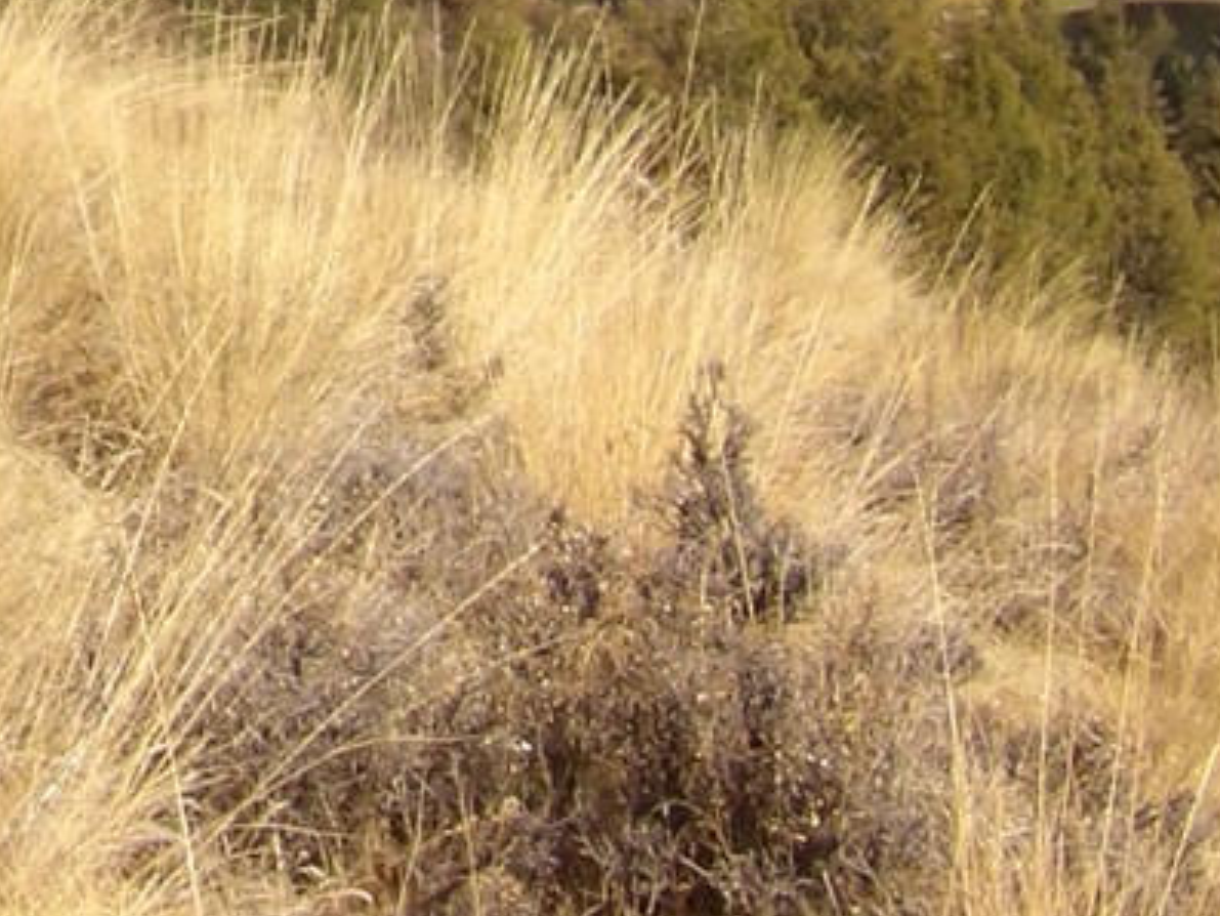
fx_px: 8814
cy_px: -658
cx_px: -873
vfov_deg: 5.9
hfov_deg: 7.7
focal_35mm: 250
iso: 100
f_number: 8
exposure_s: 1/208
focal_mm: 11.1
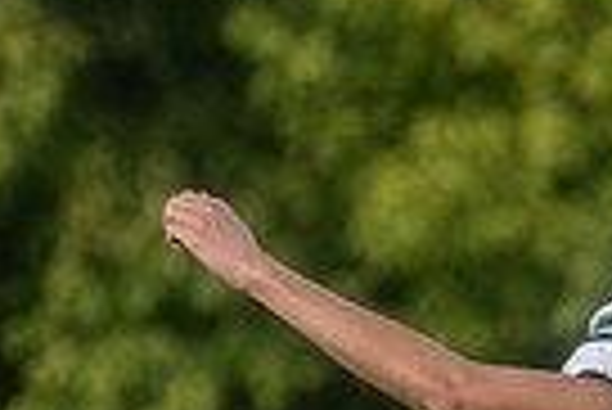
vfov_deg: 0.8
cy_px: 732
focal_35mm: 1697
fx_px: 28879
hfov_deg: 1.2
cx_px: 963
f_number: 8
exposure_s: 1/1250
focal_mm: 399
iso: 1250
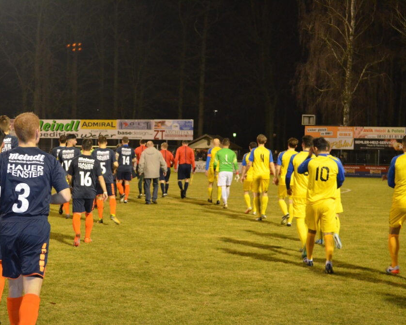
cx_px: 163
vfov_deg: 22.2
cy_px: 165
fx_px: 829
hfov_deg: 27.5
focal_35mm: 69
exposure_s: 1/60
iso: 3200
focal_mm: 40
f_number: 5.3
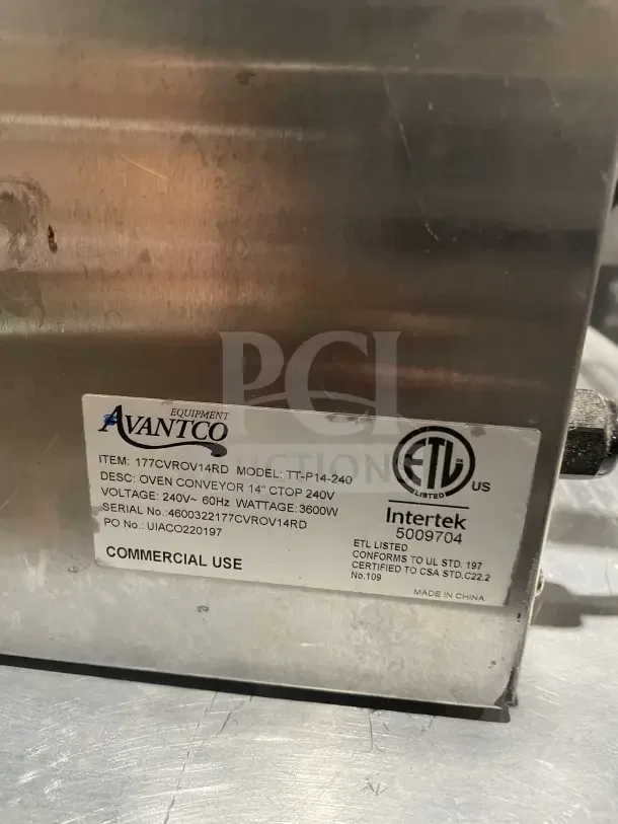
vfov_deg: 67.3
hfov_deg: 53.1
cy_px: 412
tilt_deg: -22.2
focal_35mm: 26
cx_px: 309
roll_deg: -2.4
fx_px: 619
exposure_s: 1/60
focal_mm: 4.2
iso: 320
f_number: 1.6
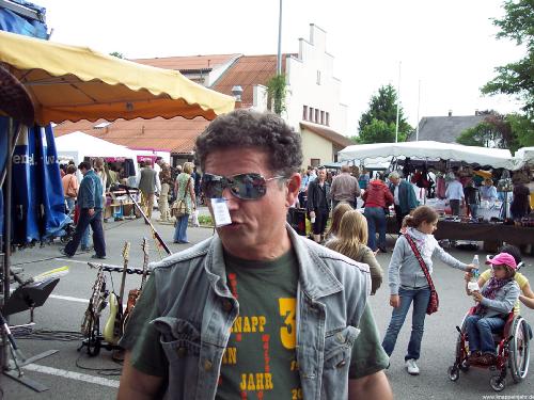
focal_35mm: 39
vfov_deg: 36.8
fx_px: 602
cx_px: 267
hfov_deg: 47.9
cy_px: 200
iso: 100
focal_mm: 8
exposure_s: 1/180
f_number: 3.4
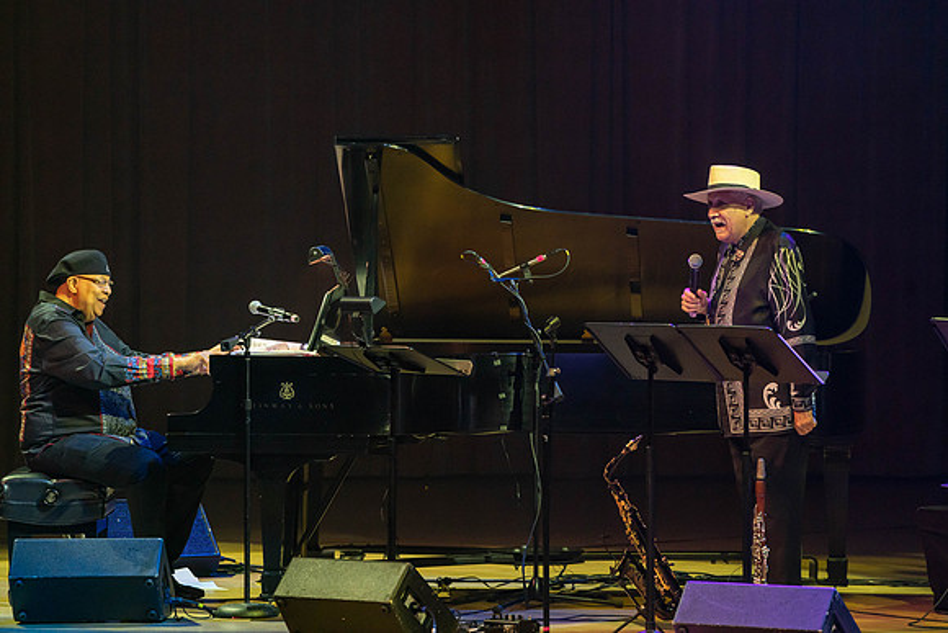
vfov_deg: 6.0
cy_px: 316
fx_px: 6031
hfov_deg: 9.0
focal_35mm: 229
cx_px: 474
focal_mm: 229
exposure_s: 1/250
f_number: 5.6
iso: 3200
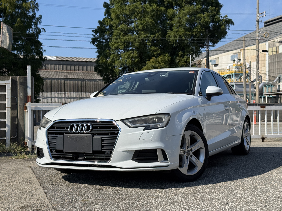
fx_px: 391
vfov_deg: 30.3
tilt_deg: +1.3
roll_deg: +0.4
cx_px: 141
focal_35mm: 48
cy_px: 106
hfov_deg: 39.7
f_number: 1.78
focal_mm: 6.76
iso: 100
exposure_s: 1/7874
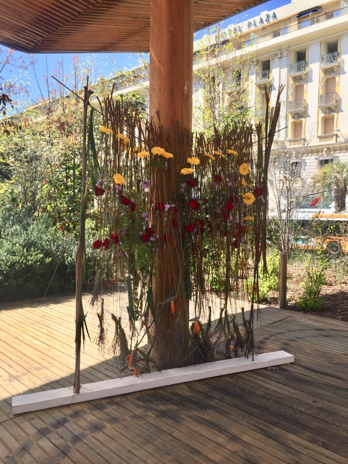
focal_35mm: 29
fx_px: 389
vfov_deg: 61.7
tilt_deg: -3.5
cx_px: 174
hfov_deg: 48.2
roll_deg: -1.9
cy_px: 232
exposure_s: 1/1236
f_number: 2.2
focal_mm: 4.15
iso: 32
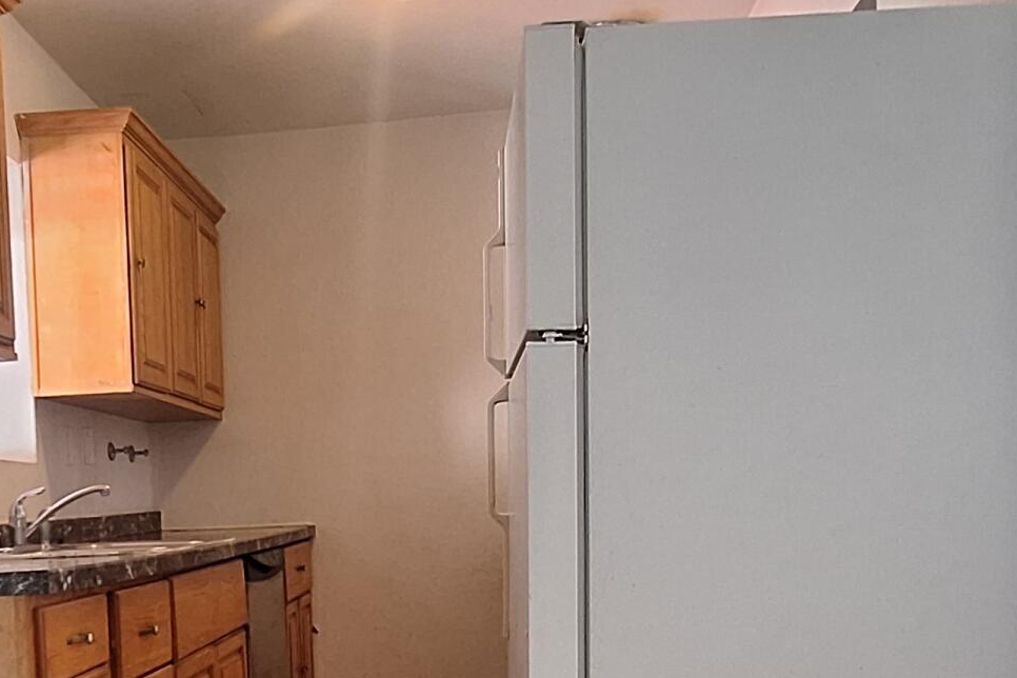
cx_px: 326
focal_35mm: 42
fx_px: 1186
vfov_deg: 31.0
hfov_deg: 45.6
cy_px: 552
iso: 125
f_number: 2.2
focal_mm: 1.74
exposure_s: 1/40
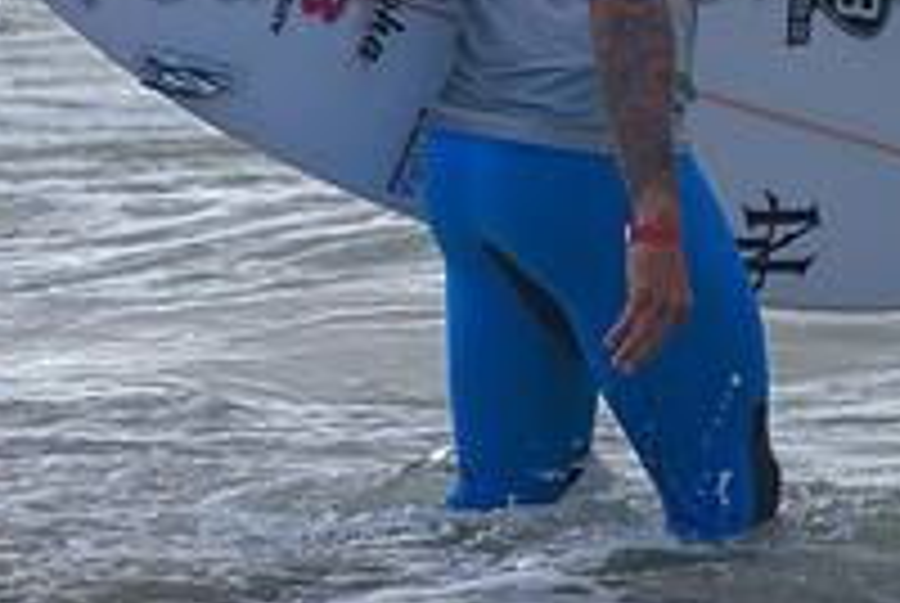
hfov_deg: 1.4
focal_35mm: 1449
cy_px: -101
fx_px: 36278
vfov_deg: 1.0
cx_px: 526
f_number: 5.6
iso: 125
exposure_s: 1/800
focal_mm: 500
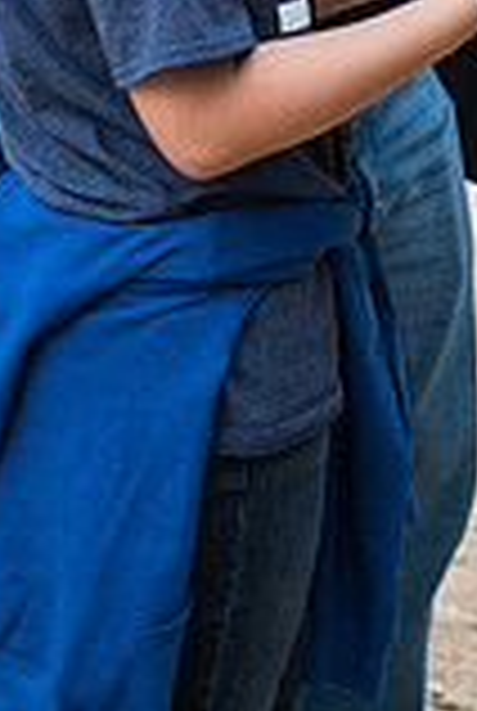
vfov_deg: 10.1
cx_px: 270
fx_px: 3938
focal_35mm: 199
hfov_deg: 6.9
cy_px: -288
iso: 100
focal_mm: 70
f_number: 2.8
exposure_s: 1/800
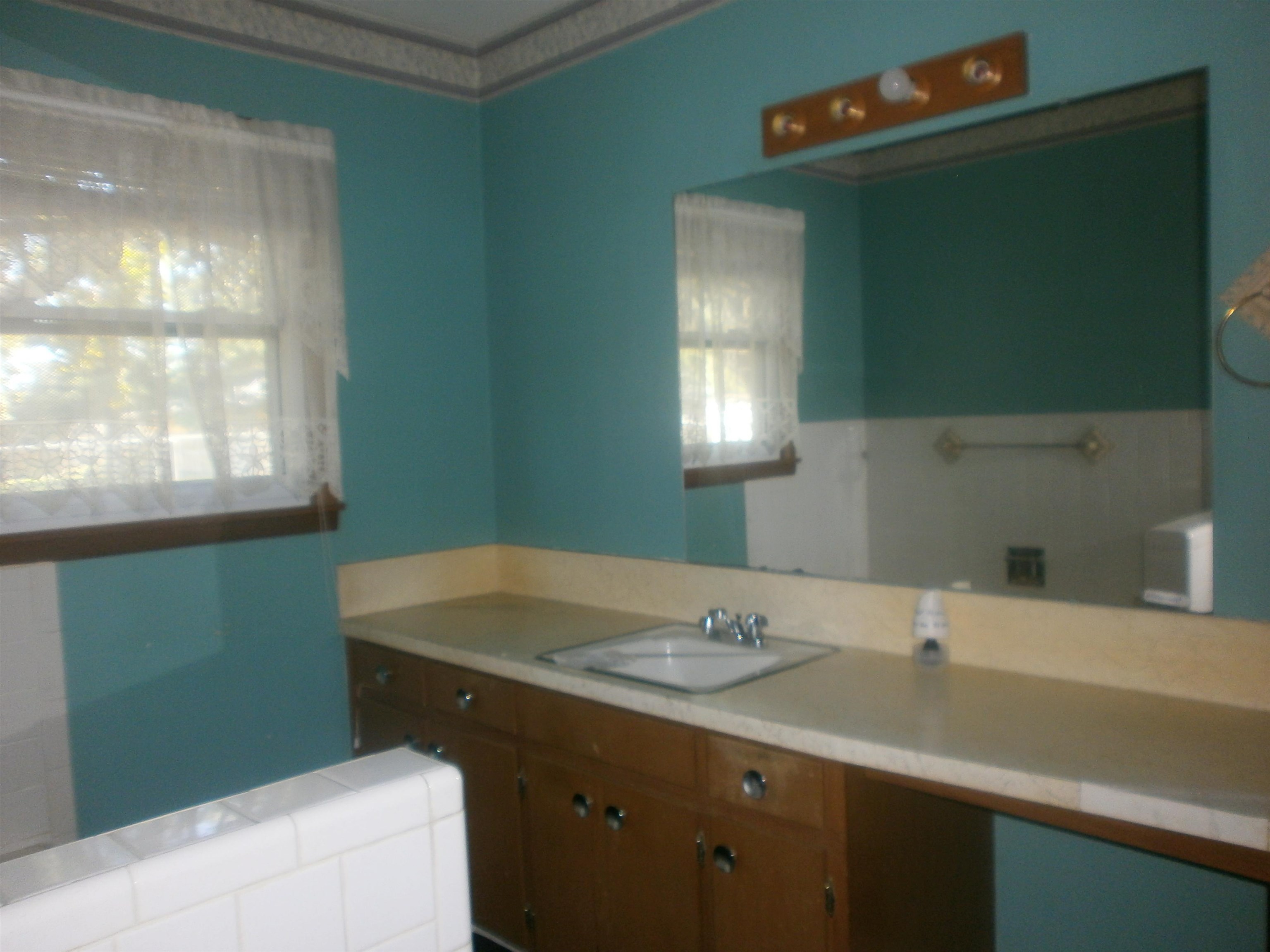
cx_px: 635
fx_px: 991
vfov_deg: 51.4
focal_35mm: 27
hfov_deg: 65.3
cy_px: 476
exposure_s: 1/30
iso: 125
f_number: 2.9
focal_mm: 4.8
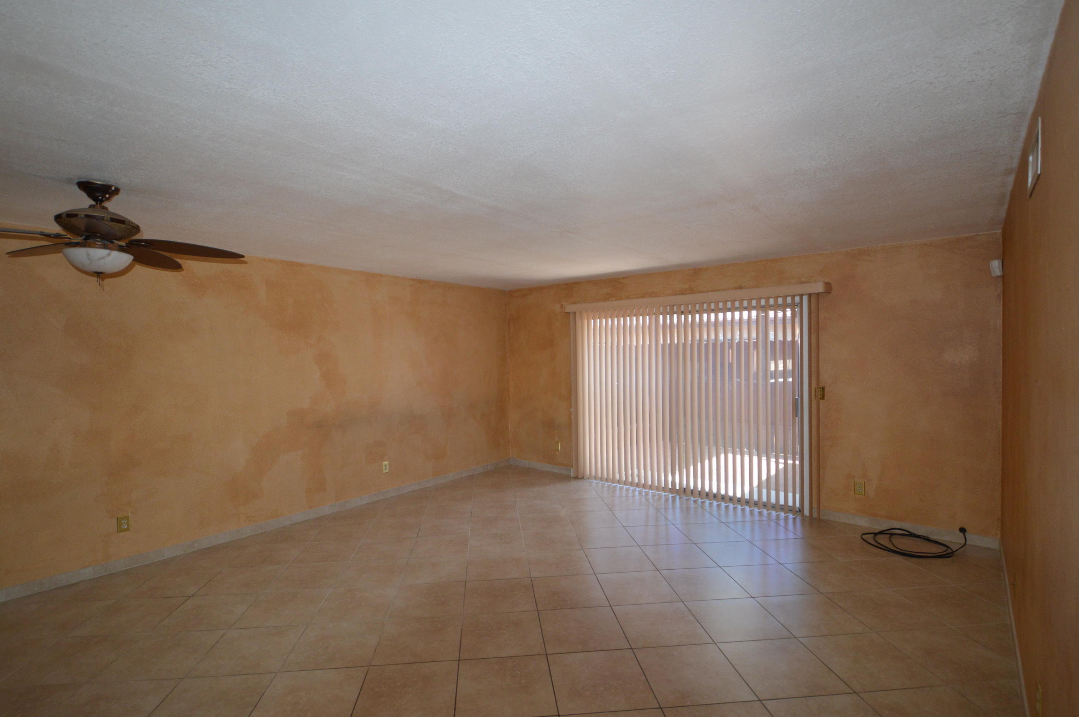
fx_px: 479
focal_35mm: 16
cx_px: 522
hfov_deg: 96.8
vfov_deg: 73.6
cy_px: 363
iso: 640
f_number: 3.5
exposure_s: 1/60
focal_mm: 10
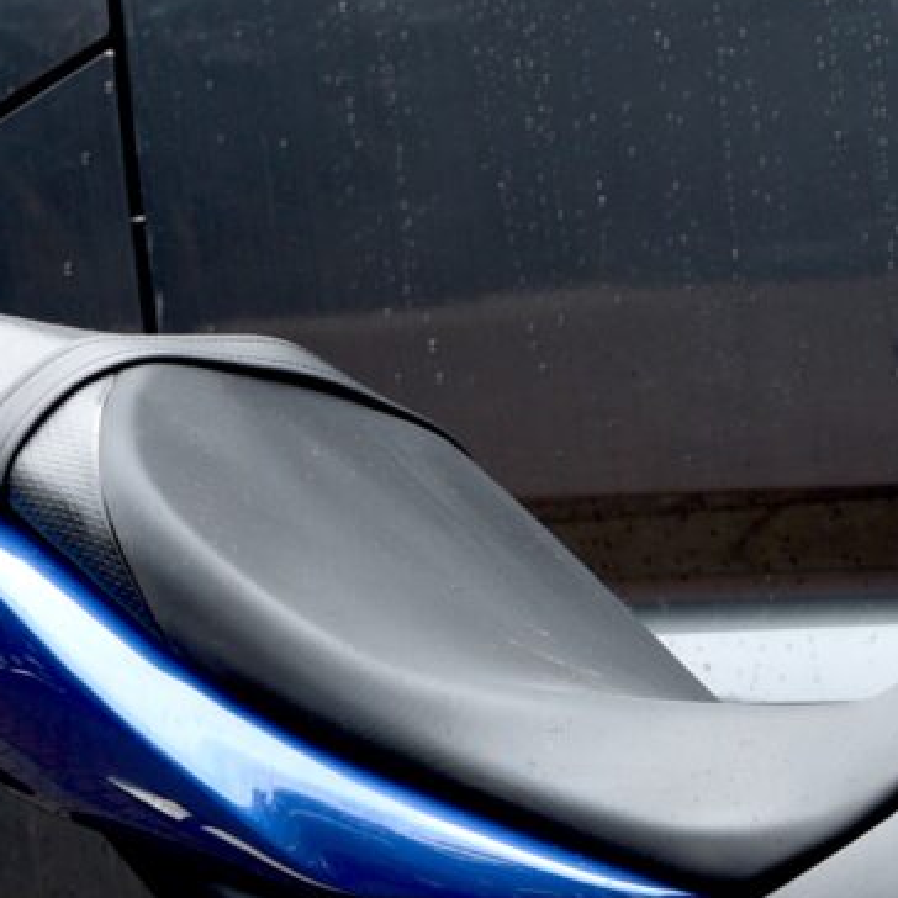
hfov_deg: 5.5
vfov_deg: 5.6
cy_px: 1252
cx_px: 1618
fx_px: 9128
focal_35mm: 311
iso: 100
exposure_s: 1/60
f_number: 3.5
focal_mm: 52
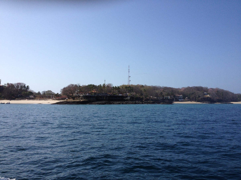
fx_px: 244
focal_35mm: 35
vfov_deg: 40.7
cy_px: 90
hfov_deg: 52.6
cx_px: 120
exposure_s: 1/2632
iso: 50
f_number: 2.4
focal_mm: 4.28
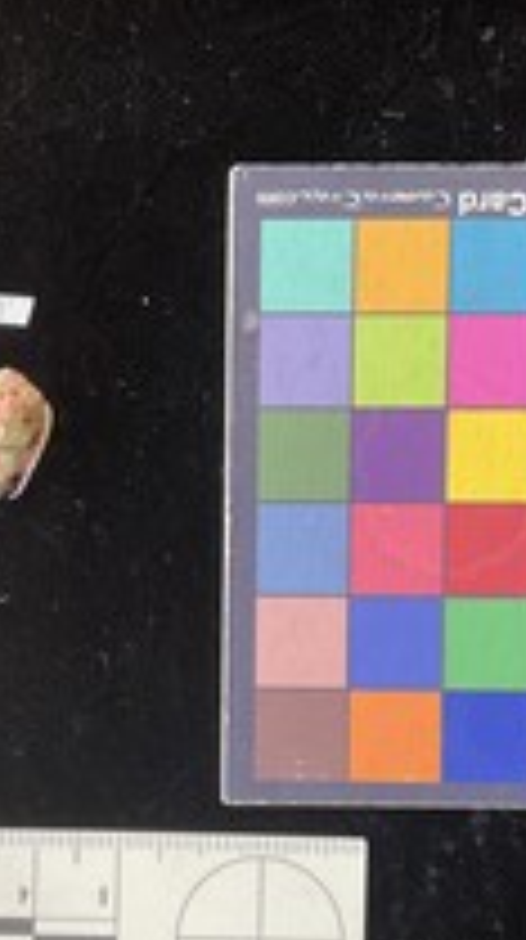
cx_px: 112
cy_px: 555
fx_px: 1319
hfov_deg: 22.3
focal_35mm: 53
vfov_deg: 39.1
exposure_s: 1/120
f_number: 1.8
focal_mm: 3
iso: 64
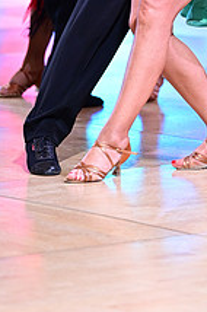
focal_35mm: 312
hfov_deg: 4.4
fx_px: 2700
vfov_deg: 6.6
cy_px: -79
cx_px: 267
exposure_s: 1/500
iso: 2000
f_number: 2.8
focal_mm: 115
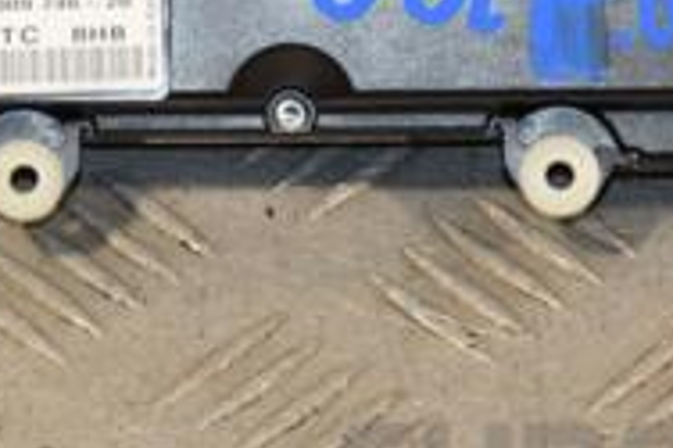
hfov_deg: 6.1
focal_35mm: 336
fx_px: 6276
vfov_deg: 4.1
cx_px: 276
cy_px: 0
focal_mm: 70
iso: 800
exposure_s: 1/200
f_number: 6.3
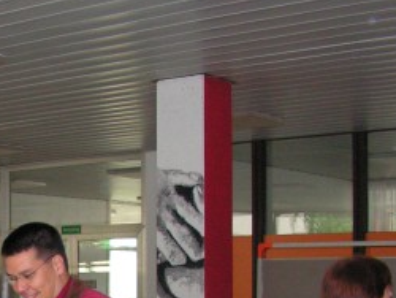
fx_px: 1053
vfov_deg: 15.5
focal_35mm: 92
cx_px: 8
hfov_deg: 20.7
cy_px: 361
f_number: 3.2
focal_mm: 6
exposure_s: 1/40
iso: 200
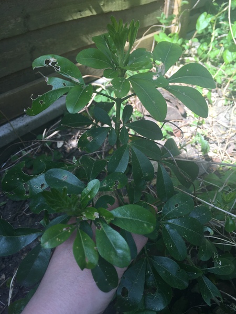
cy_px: 157
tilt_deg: -39.3
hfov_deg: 48.2
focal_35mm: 29
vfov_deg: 61.7
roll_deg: +2.6
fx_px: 264
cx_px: 118
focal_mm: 4.15
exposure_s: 1/246
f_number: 2.2
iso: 32
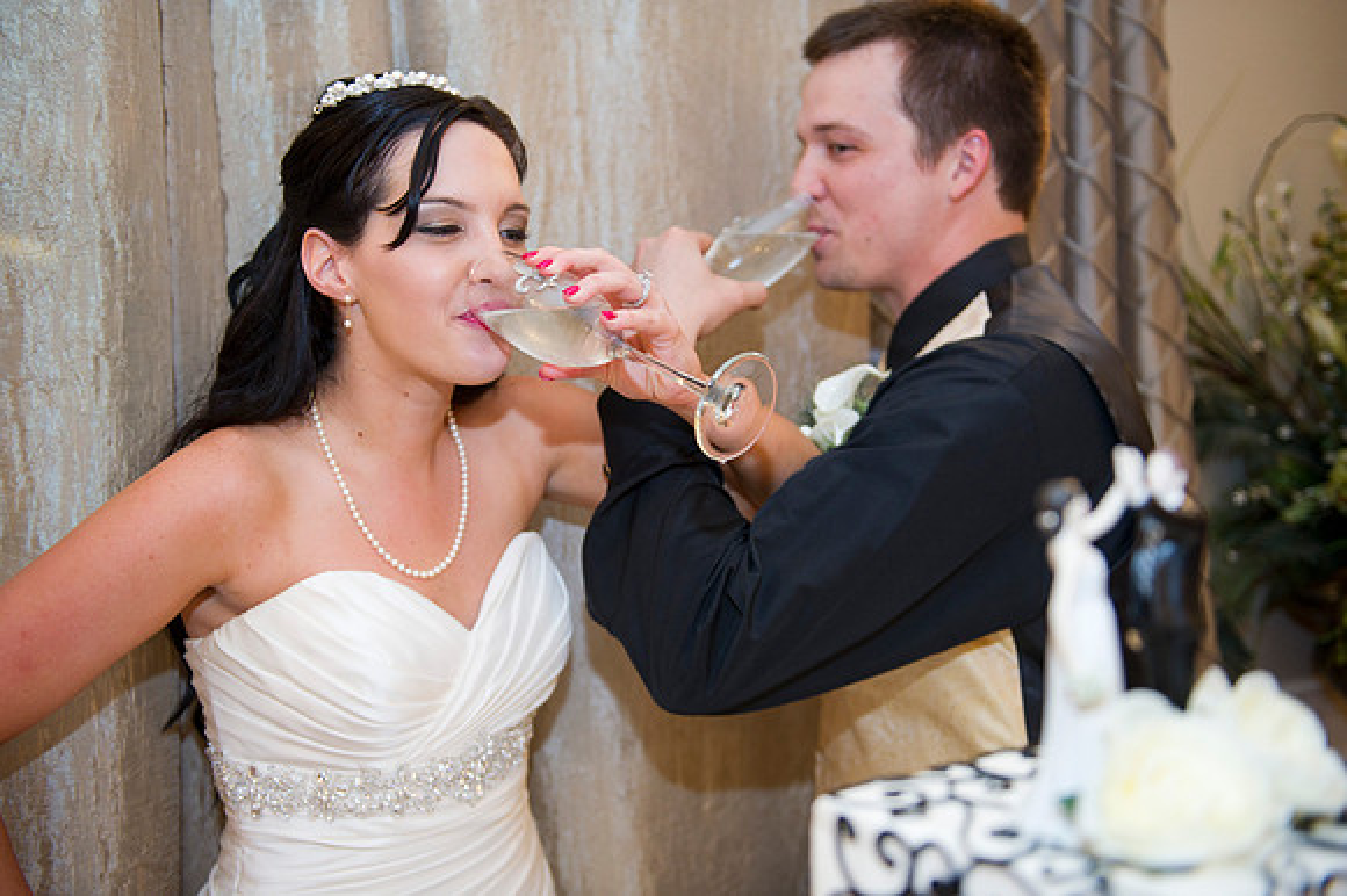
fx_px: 1421
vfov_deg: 35.0
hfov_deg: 50.7
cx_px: 674
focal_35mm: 38
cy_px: 448
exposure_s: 1/60
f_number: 2.8
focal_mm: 38
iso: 1250
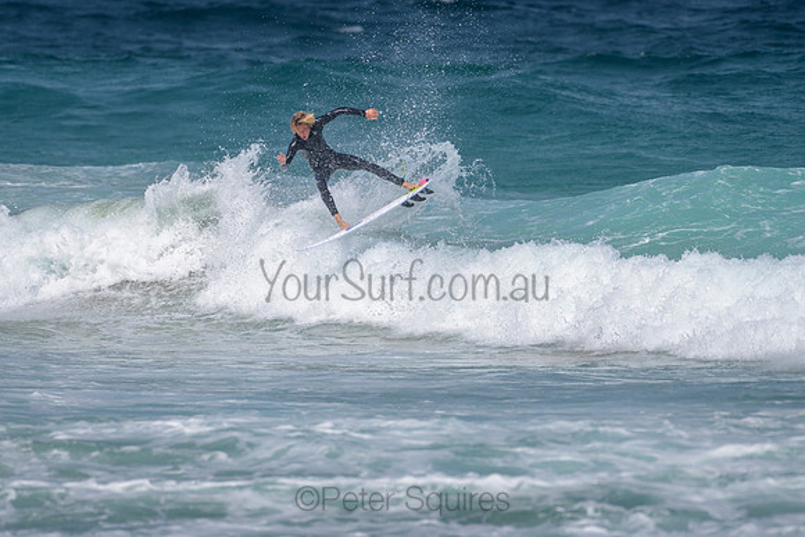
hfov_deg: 3.4
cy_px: 210
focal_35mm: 613
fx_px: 13718
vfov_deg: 2.2
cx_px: 394
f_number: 5.6
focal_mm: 500
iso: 80
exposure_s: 1/2000
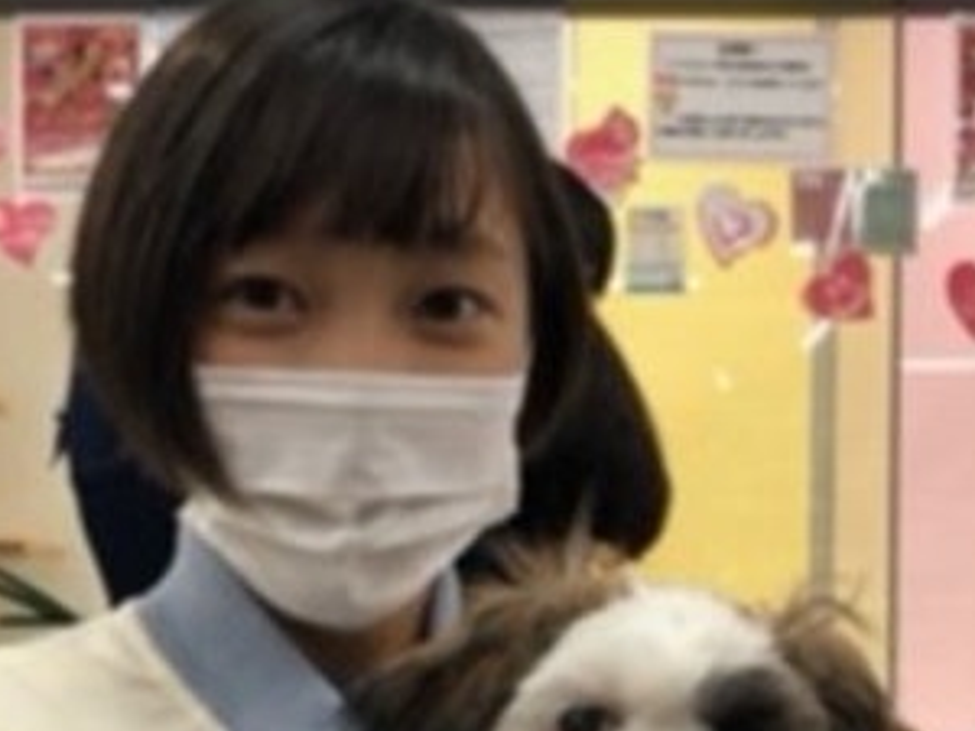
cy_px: 640
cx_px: 517
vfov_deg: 25.4
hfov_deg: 34.3
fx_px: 1577
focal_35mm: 56
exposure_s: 1/100
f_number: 1.8
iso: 125
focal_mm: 3.99
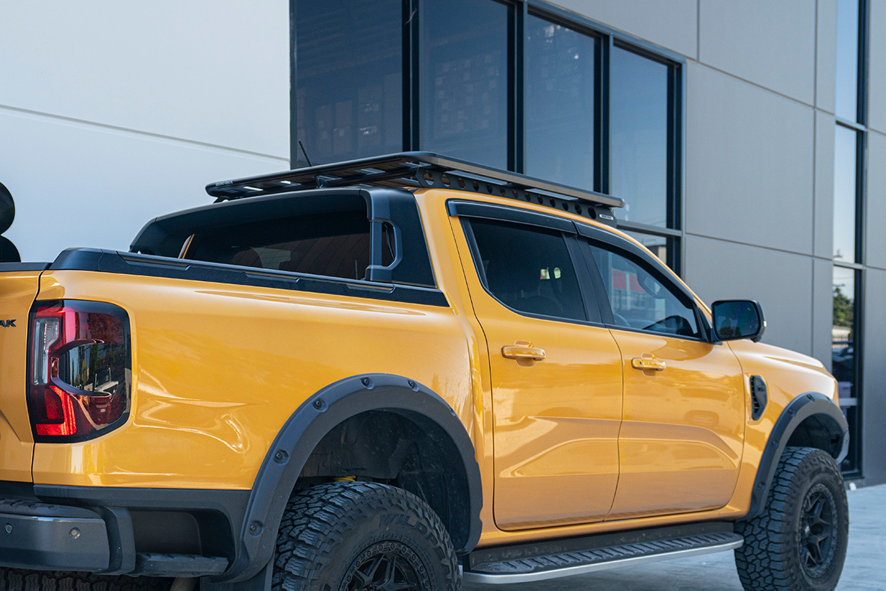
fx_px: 1083
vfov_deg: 30.1
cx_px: 308
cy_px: 432
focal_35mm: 44
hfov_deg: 44.0
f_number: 4
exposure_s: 1/160
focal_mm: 29
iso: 250
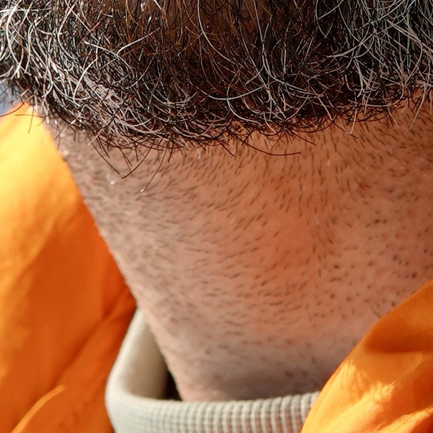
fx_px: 4642
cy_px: -95
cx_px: 154
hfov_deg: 5.3
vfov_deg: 5.3
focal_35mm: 328
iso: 100
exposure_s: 1/1000
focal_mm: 30
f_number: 5
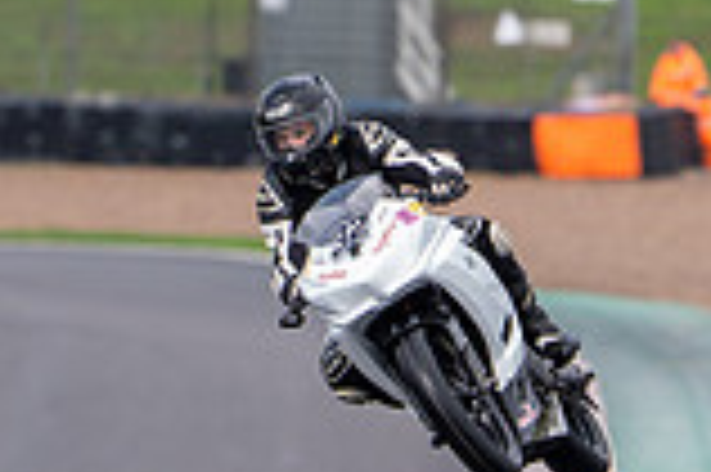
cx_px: 524
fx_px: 27542
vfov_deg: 1.0
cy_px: -90
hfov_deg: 1.5
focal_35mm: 1396
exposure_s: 1/400
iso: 125
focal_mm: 330
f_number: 5
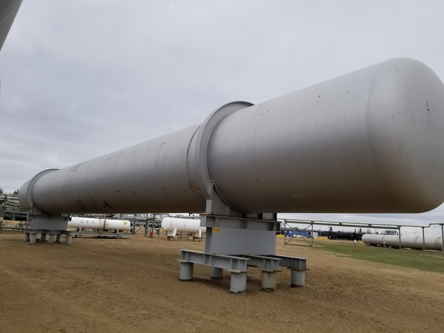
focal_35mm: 26
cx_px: 222
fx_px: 333
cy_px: 166
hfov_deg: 67.3
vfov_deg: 53.0
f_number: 1.7
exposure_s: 1/1728
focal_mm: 4.25
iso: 50
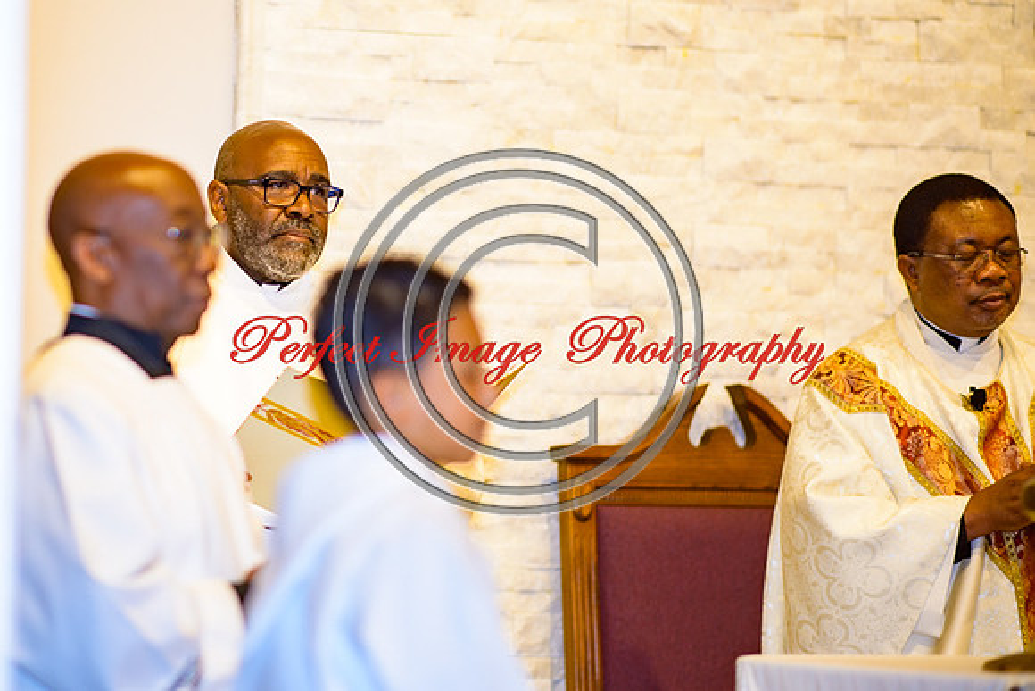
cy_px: 277
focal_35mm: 168
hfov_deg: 12.2
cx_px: 207
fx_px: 4830
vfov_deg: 8.2
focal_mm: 105
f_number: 1.4
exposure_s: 1/100
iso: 100
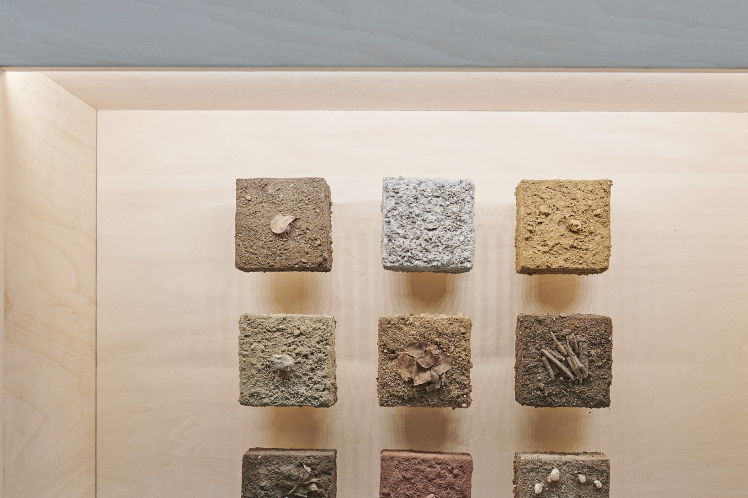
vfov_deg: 26.7
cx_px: 424
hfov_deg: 39.5
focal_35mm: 50
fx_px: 1039
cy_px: 359
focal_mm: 34
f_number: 8
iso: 800
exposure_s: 1/100
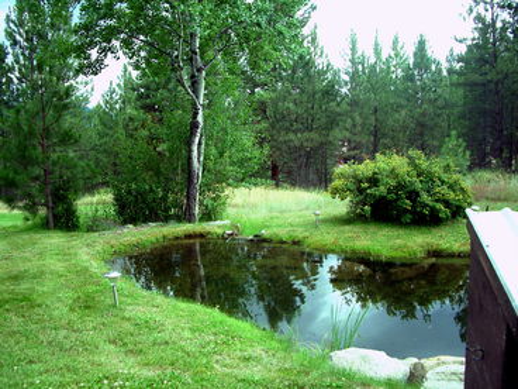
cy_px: 194
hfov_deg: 52.6
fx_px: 524
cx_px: 259
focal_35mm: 35
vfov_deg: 40.7
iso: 80
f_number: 2.6
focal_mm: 5.8
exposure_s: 1/160
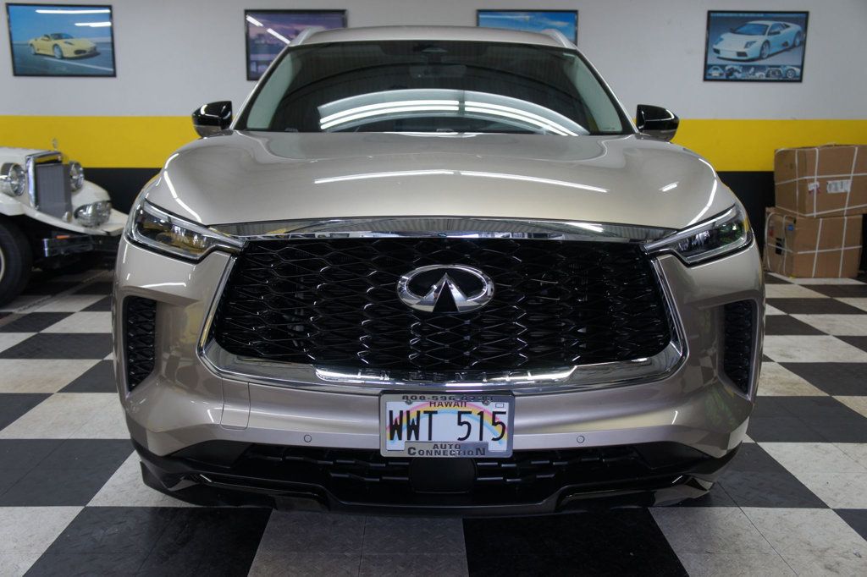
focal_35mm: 33
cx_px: 434
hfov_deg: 57.2
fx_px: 794
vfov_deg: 39.9
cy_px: 288
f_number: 4
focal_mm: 22
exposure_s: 1/40
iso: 200
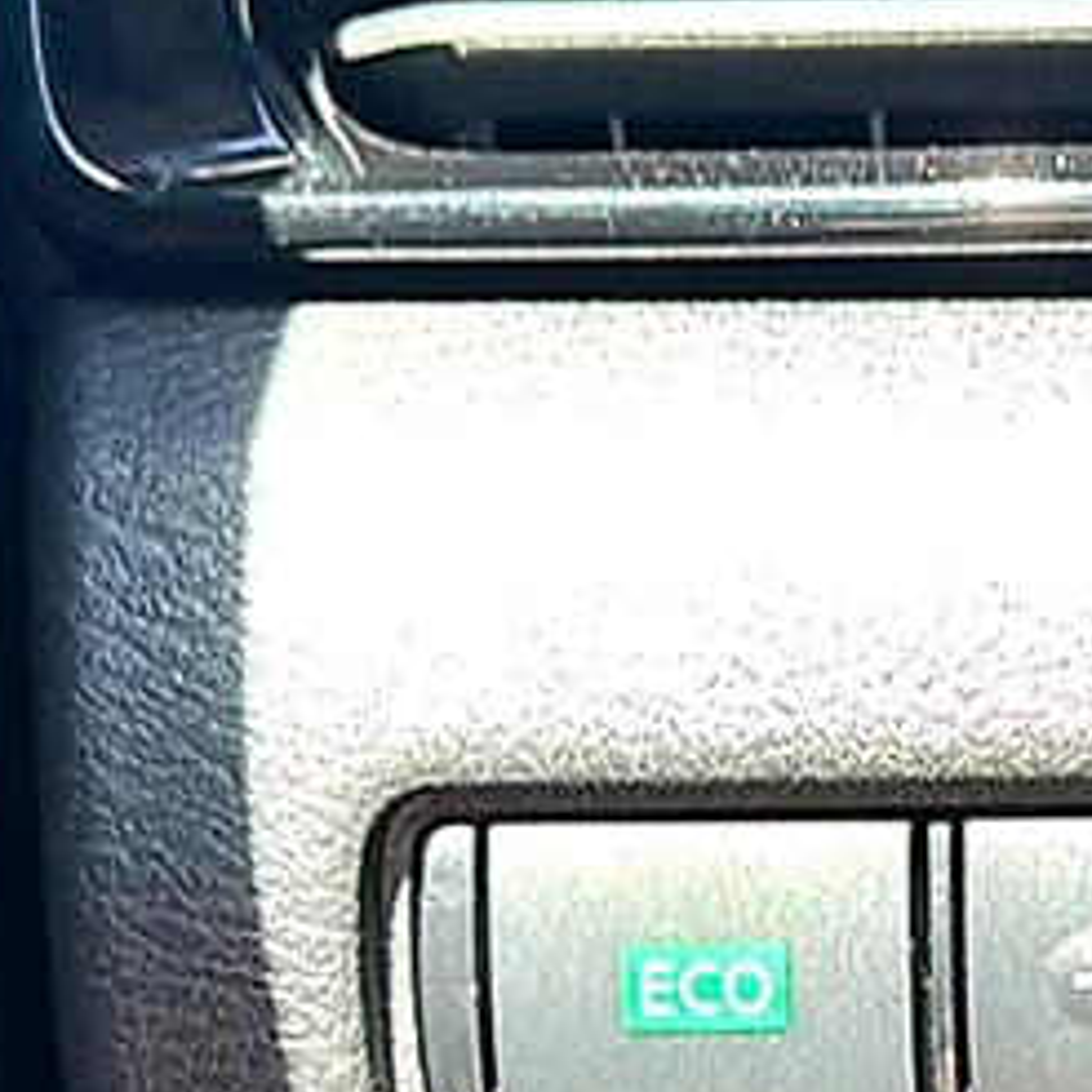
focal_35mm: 103
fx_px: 3676
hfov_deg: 15.9
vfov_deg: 16.7
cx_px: 1487
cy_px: 1001
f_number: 1.78
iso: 64
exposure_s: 1/188
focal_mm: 6.86
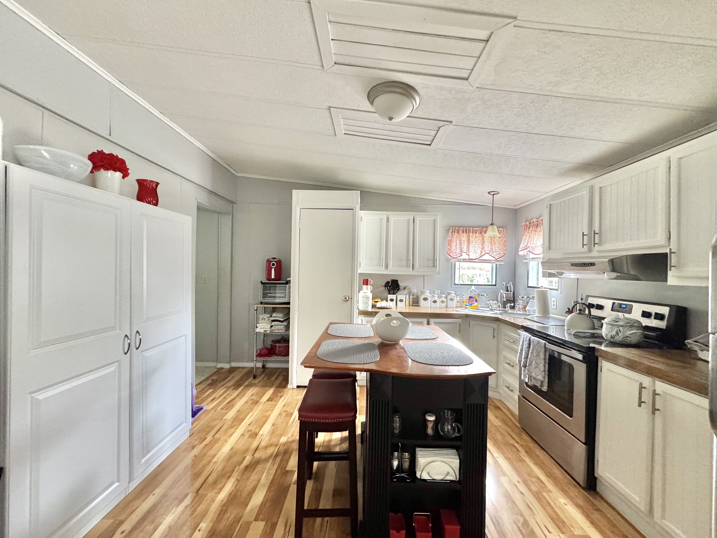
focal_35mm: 14
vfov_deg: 85.7
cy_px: 269
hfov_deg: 102.1
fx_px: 290
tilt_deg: -0.7
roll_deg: -0.7
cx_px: 358
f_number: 2.2
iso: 400
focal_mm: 2.22
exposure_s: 1/60
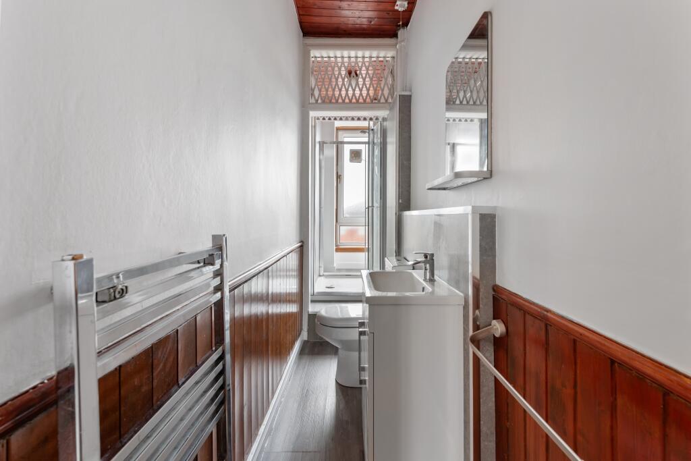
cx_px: 346
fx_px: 269
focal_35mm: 14
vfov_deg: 81.2
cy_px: 230
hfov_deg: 104.2
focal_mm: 14
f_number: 8
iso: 640
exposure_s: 1/8
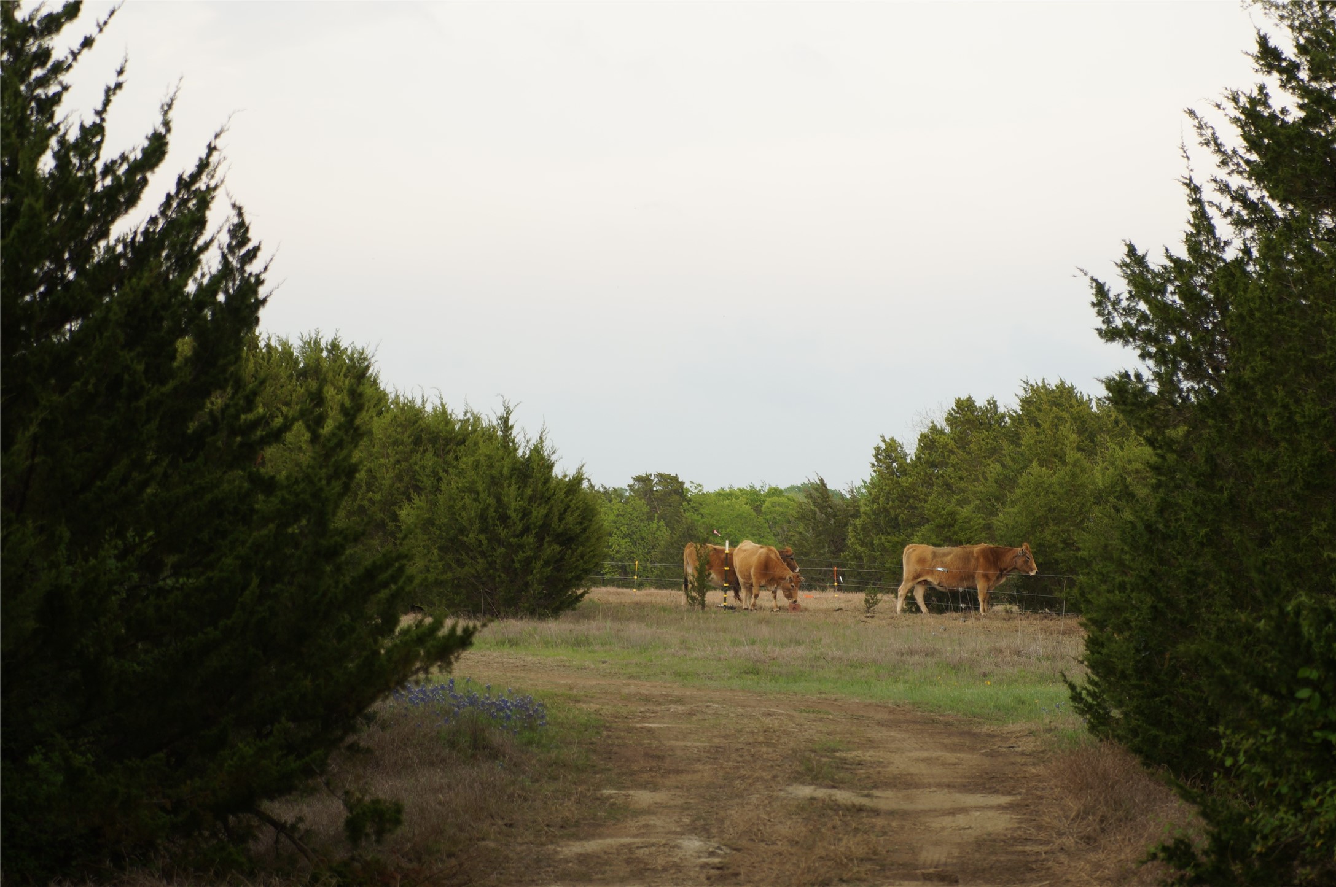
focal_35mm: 105
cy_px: 444
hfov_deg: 19.5
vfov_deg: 13.0
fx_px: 3892
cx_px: 668
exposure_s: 1/160
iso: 100
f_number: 2.8
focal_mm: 70
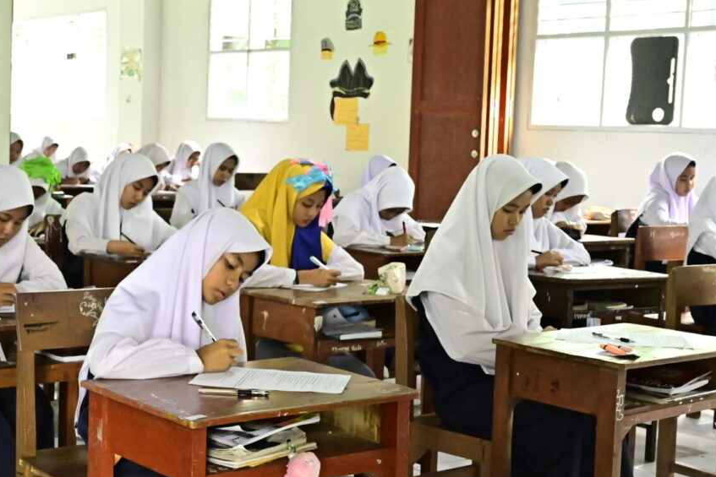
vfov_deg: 20.0
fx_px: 1353
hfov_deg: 29.3
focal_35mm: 68
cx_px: 192
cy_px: 243
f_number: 7.1
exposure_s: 1/60
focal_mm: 30
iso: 5000
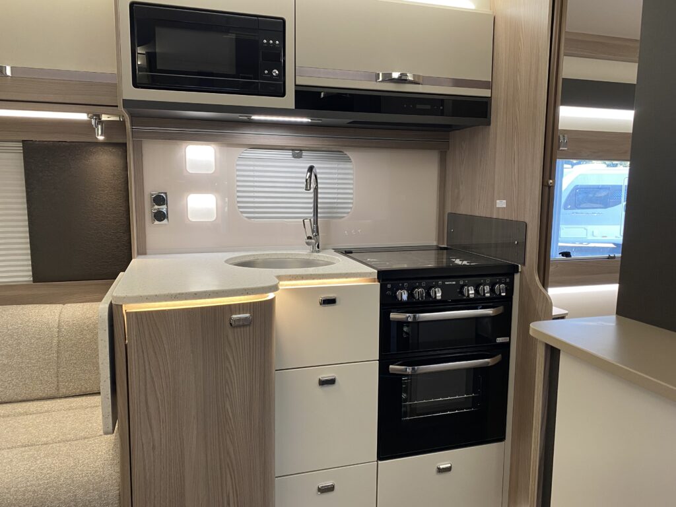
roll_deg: -1.3
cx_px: 338
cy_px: 254
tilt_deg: -5.8
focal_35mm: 26
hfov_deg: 67.3
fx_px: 508
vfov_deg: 53.1
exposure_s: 1/50
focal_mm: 4.25
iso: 80
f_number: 1.8
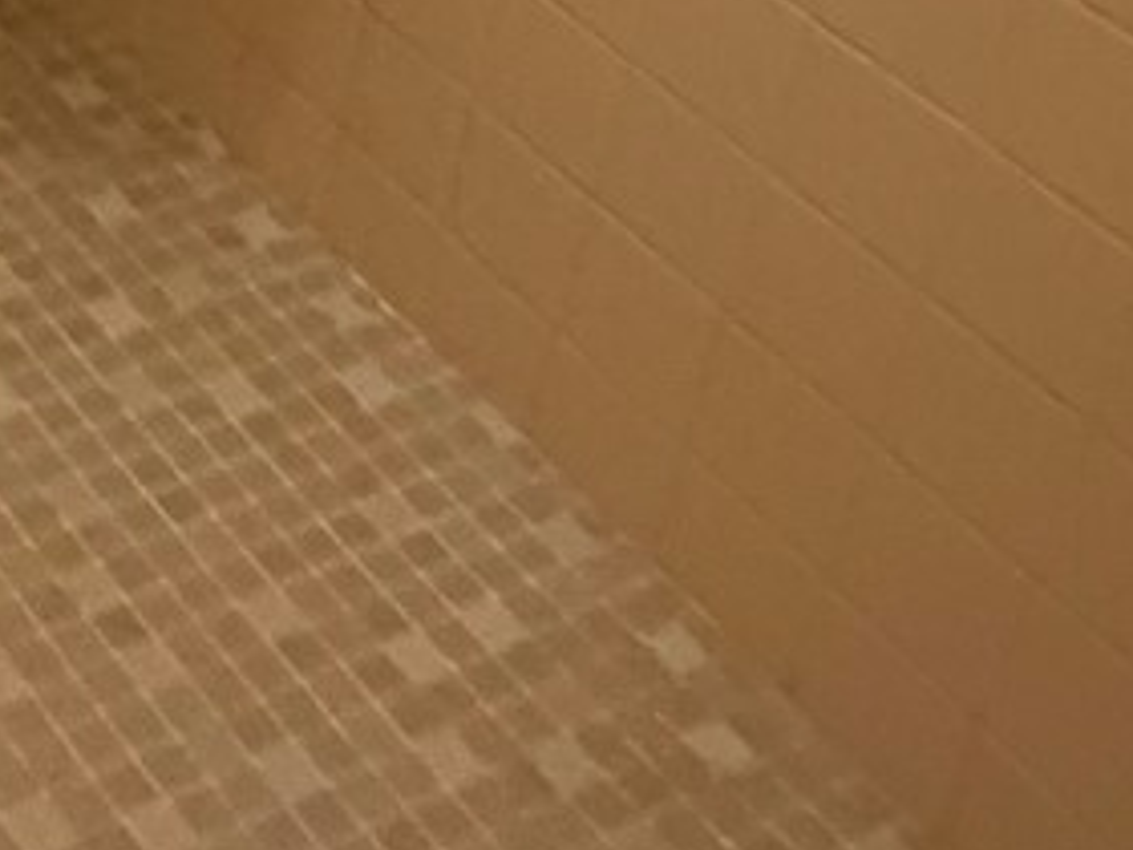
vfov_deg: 15.9
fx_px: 2618
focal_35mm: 80
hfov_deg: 21.8
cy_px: -648
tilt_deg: -21.4
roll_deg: -4.0
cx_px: -376
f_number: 2.2
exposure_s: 1/60
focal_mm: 2.22
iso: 800
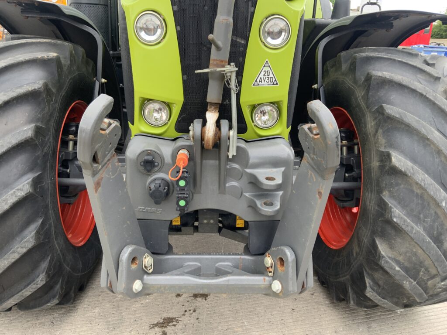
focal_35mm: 29
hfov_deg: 61.7
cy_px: 168
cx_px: 224
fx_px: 374
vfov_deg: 48.2
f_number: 1.8
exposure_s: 1/122
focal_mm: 3
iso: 20
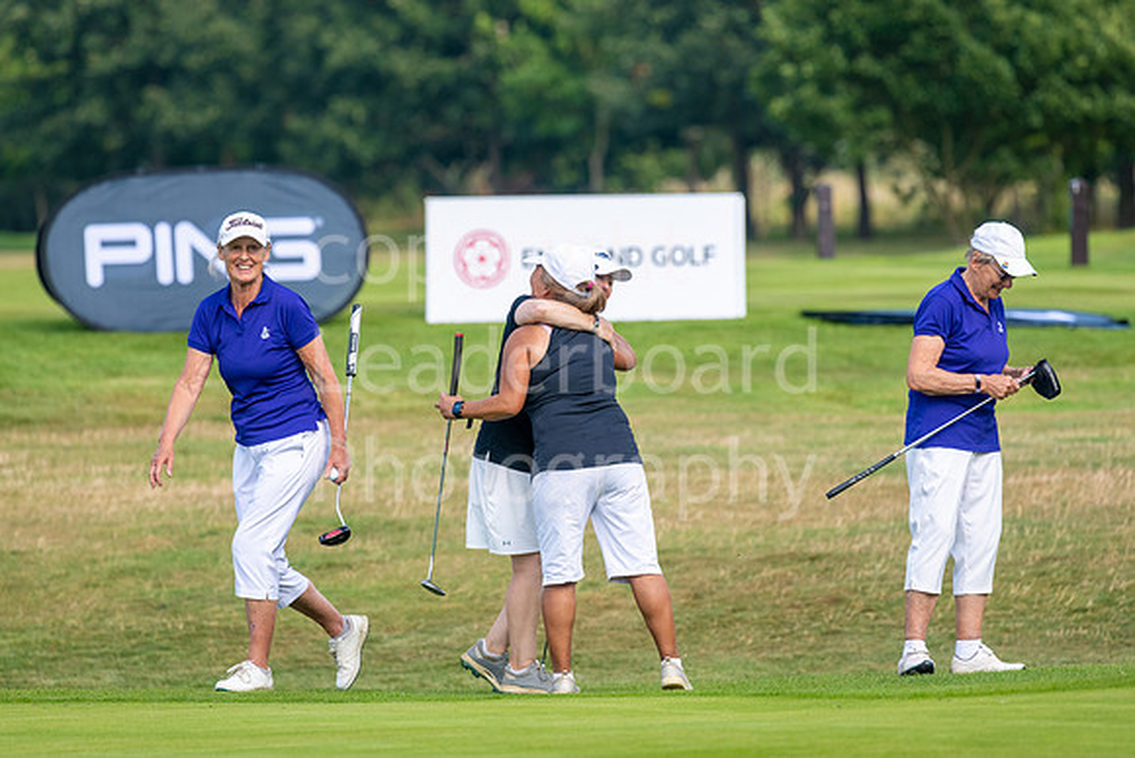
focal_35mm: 363
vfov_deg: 3.8
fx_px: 11441
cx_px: 565
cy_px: 314
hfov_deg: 5.7
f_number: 5
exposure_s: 1/800
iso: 200
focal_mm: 300
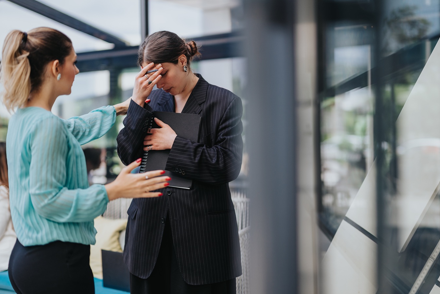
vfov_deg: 24.2
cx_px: 219
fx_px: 684
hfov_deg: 35.6
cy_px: 148
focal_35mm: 56
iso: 64
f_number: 1.2
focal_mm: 50
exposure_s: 1/1000
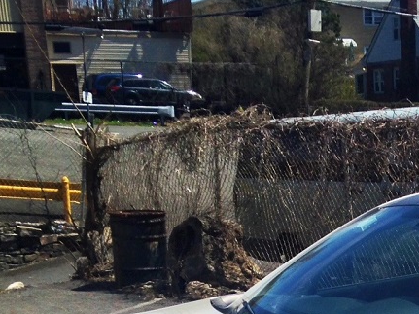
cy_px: 435
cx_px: 415
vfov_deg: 14.3
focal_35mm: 98
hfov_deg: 19.5
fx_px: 1186
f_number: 2.4
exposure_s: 1/2857
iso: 50
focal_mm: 4.12
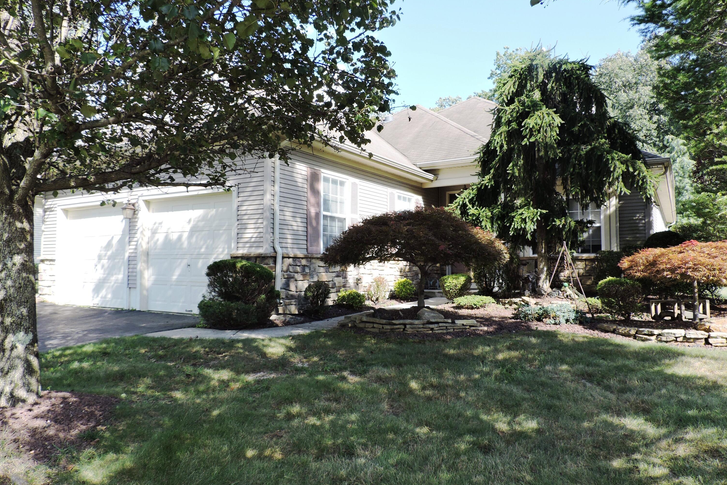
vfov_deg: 51.3
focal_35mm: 25
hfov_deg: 71.5
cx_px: 363
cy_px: 243
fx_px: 505
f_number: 3
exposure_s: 1/400
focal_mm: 4.3
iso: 100
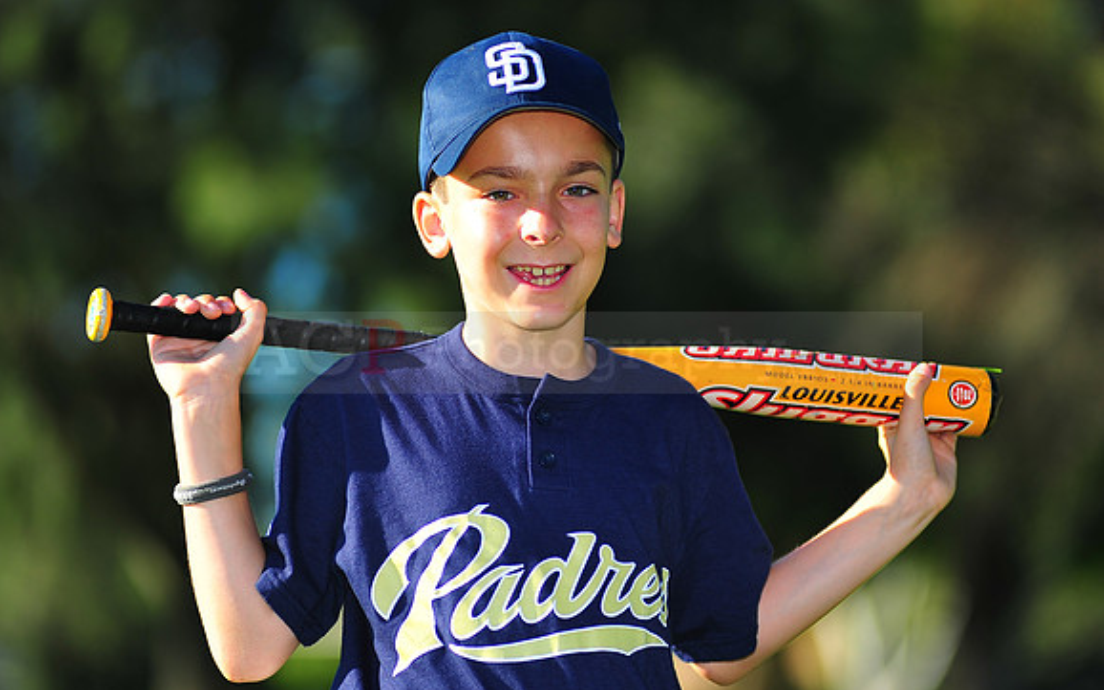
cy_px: 336
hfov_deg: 11.4
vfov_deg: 7.1
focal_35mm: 184
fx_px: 5535
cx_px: 552
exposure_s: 1/1250
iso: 200
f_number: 3.5
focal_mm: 180
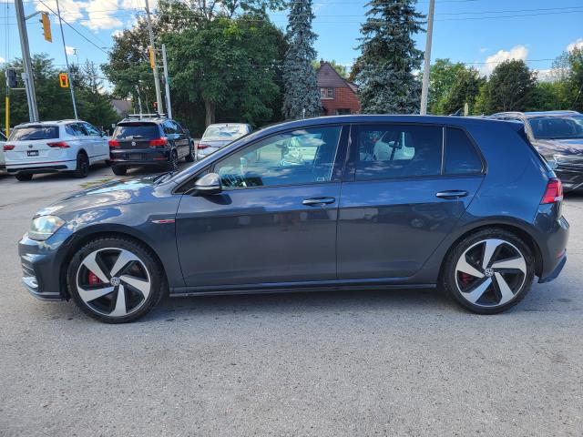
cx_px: 292
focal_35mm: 26
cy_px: 218
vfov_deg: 53.1
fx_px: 438
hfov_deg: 67.3
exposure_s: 1/501
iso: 40
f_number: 1.8
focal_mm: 5.4
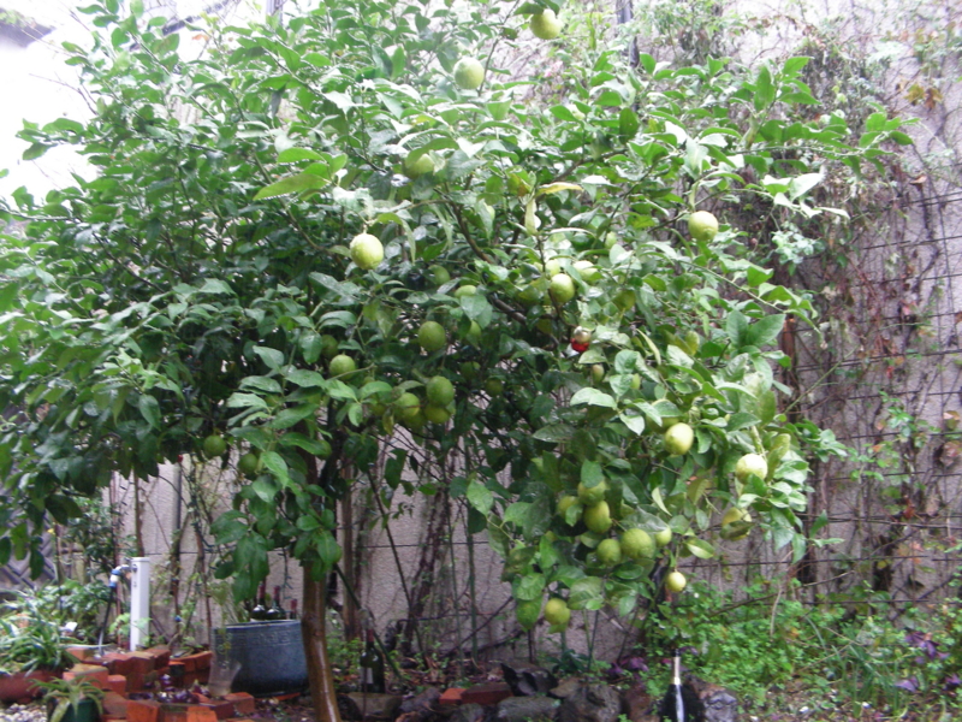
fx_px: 1056
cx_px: 481
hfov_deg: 49.0
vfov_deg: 37.7
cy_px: 361
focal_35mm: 38
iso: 200
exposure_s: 1/27.8
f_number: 3.5
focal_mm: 6.3
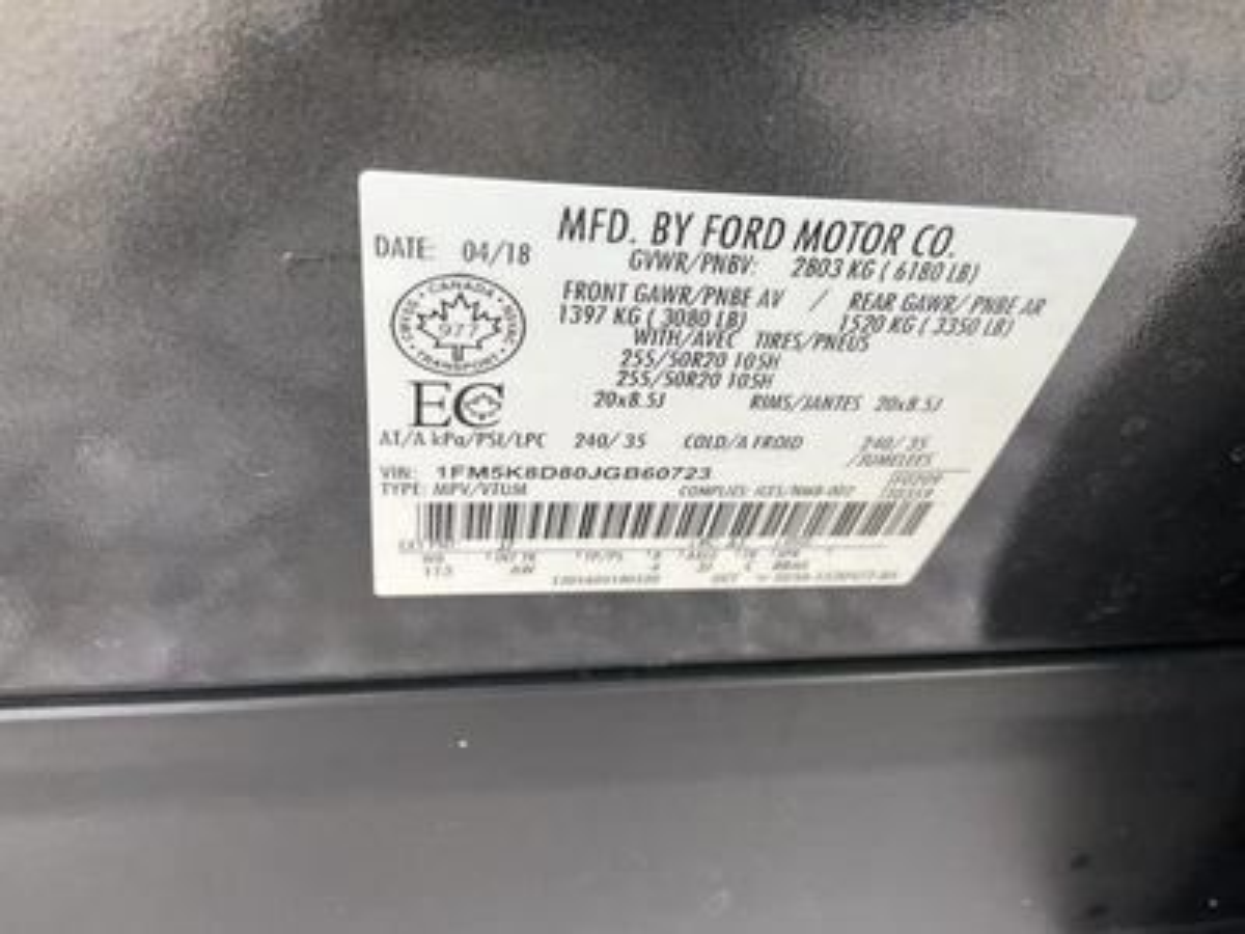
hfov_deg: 61.7
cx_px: 622
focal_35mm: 29
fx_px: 1043
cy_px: 467
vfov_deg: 48.2
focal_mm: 3
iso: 64
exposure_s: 1/101
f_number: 1.8
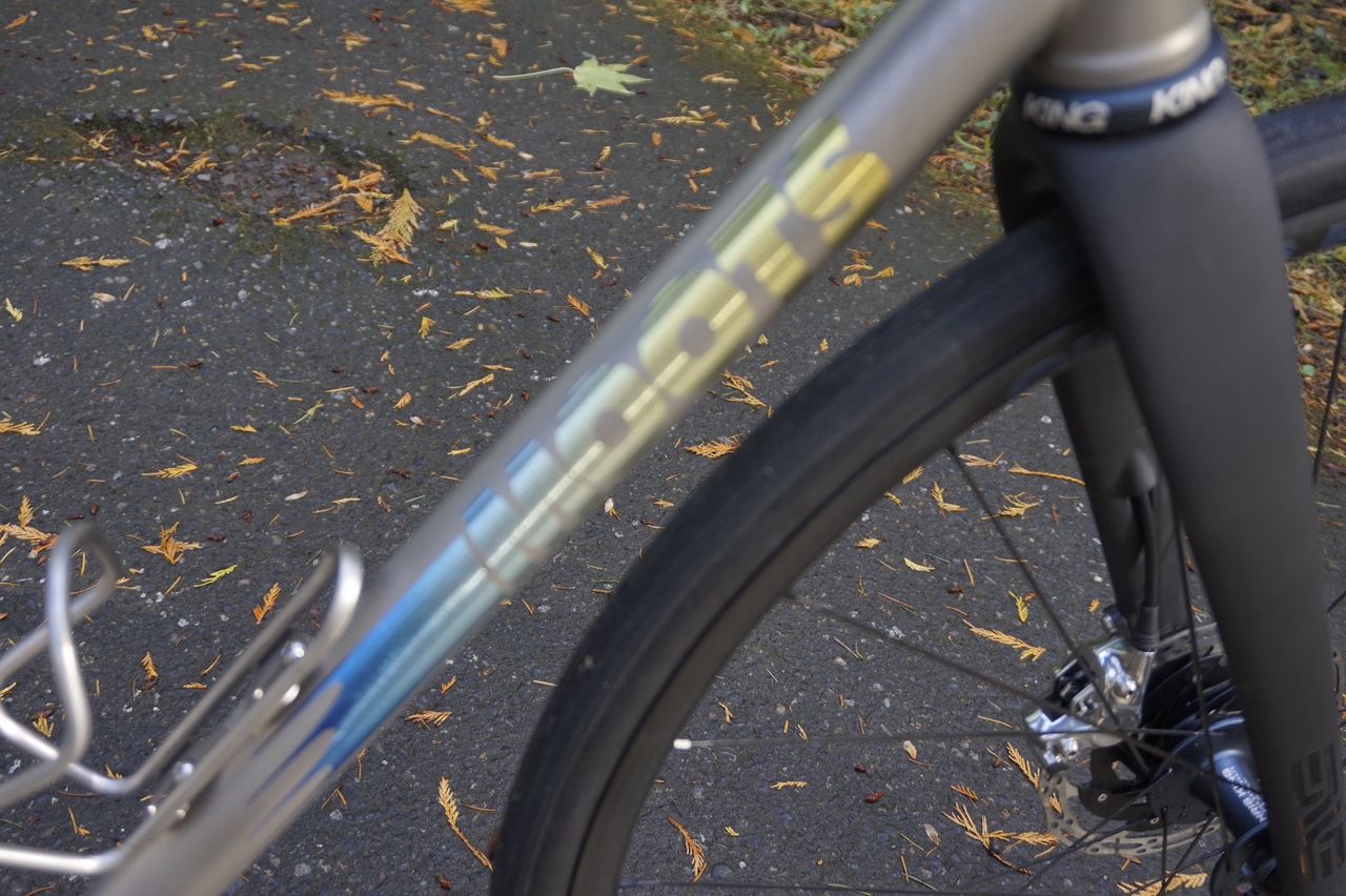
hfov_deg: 53.2
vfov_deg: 36.8
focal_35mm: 36
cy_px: 448
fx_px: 1345
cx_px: 673
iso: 200
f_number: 4.5
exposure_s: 1/30
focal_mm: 24
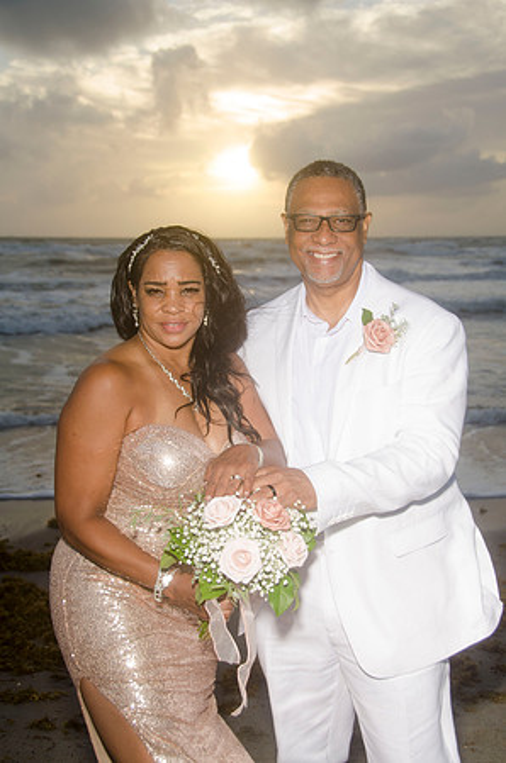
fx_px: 1080
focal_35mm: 51
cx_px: 253
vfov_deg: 39.0
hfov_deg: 26.4
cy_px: 382
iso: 100
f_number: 5.6
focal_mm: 34
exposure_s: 1/250
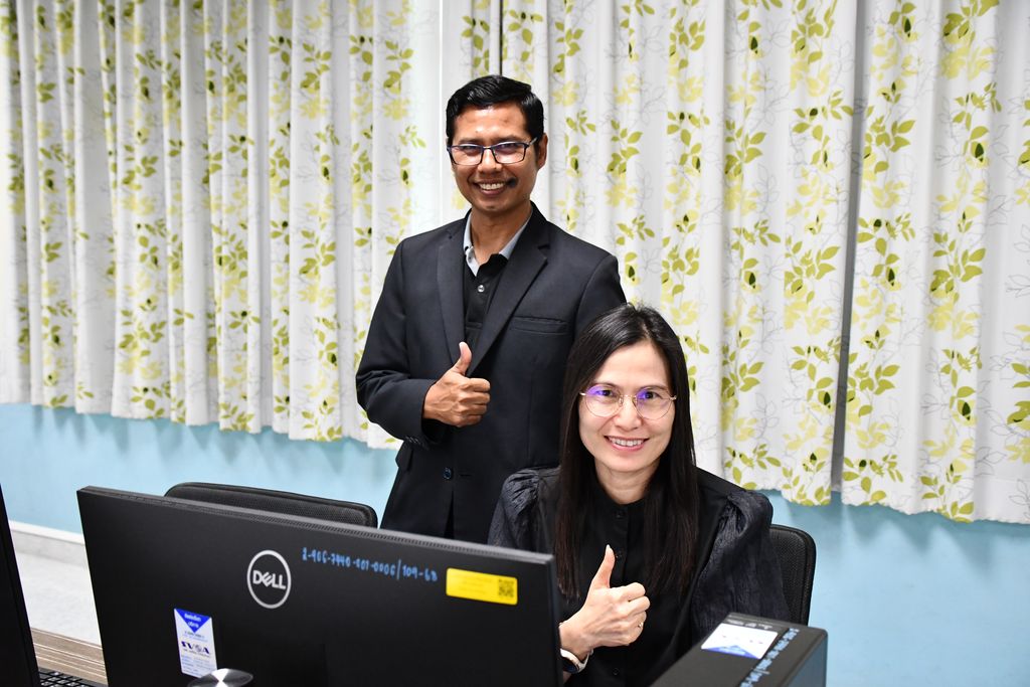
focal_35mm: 36
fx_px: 1030
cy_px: 344
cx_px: 515
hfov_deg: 53.1
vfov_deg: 36.9
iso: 3200
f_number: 3.8
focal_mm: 24
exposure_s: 1/125
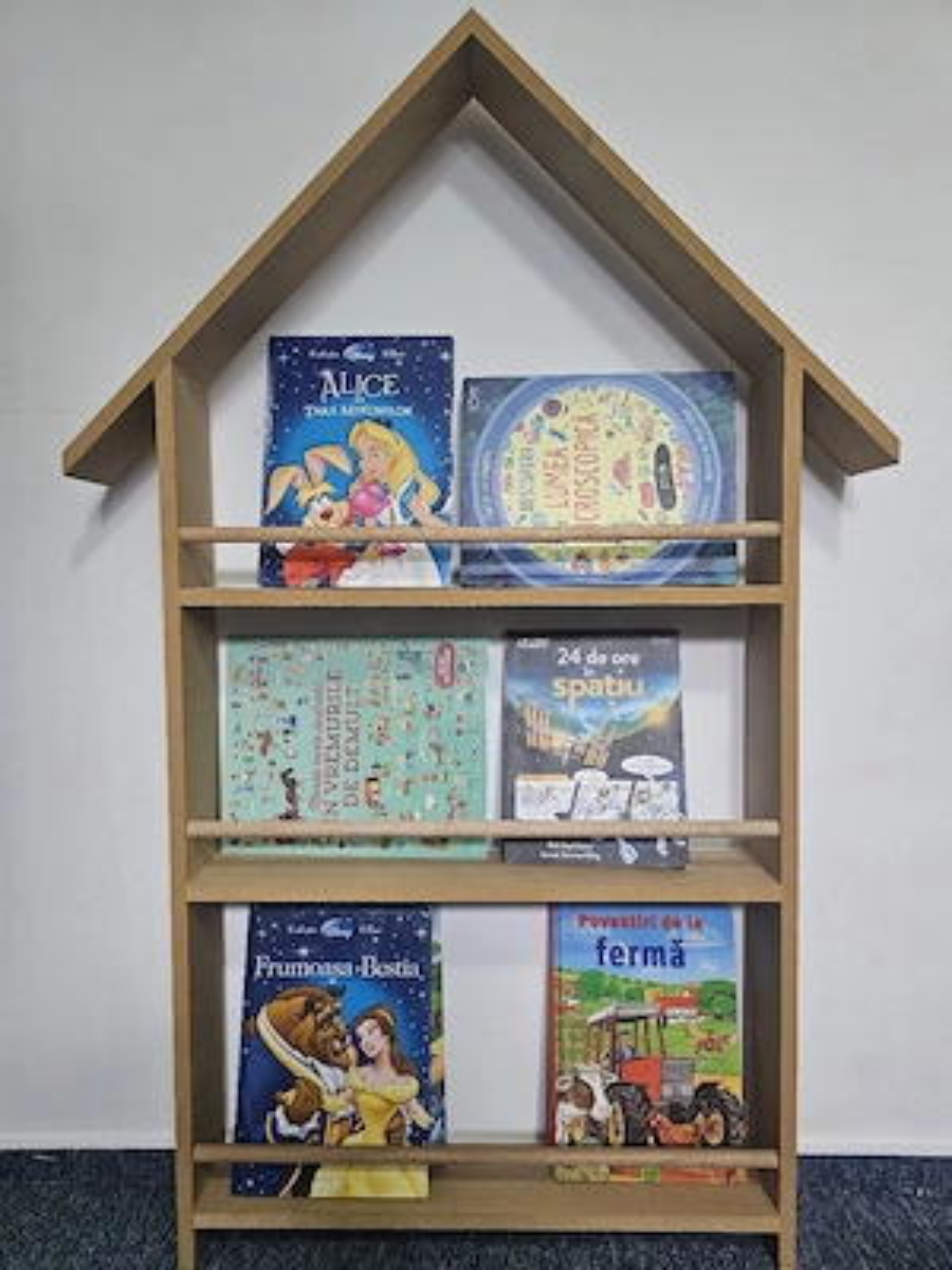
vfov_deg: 73.9
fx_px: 843
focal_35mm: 23
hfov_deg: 58.9
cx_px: 476
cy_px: 635
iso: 1000
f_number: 1.7
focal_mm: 6.3
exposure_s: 1/101
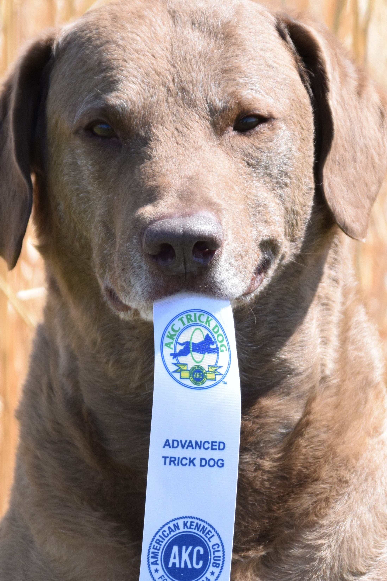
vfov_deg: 5.8
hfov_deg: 3.9
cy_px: 408
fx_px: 5708
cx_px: 158
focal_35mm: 354
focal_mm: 130
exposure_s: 1/1000
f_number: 8
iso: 1000
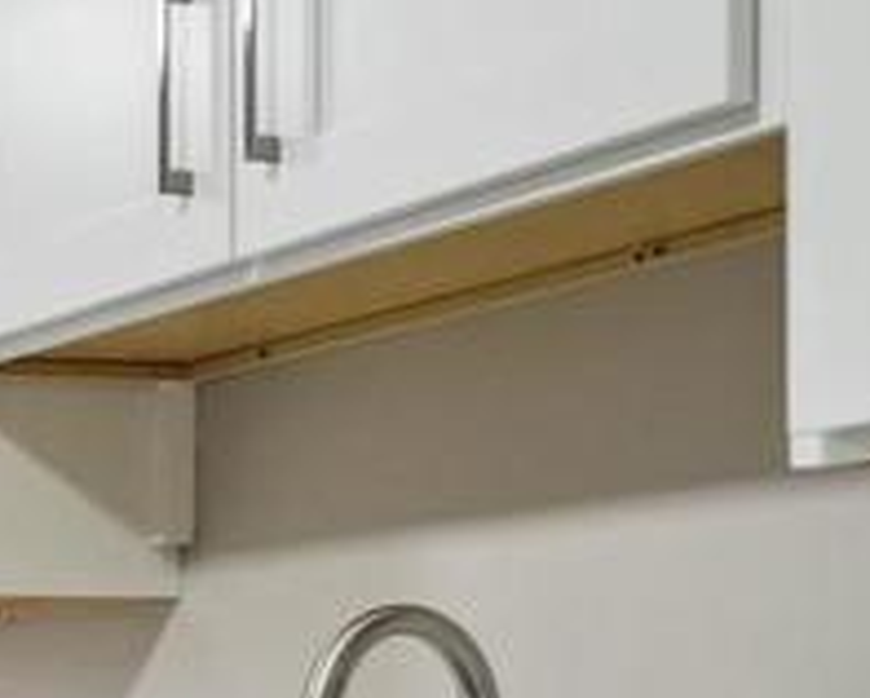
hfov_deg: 15.4
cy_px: 797
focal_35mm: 78
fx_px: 2010
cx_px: -1148
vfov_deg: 18.8
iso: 500
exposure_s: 1/40
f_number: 6.3
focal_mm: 16
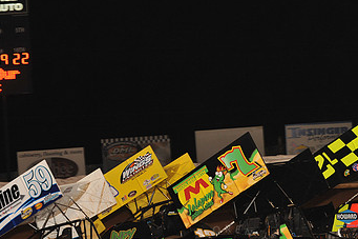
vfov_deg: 10.0
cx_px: 228
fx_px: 1352
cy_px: 192
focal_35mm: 136
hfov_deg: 15.1
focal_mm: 80
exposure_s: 1/320
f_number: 6.3
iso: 1250
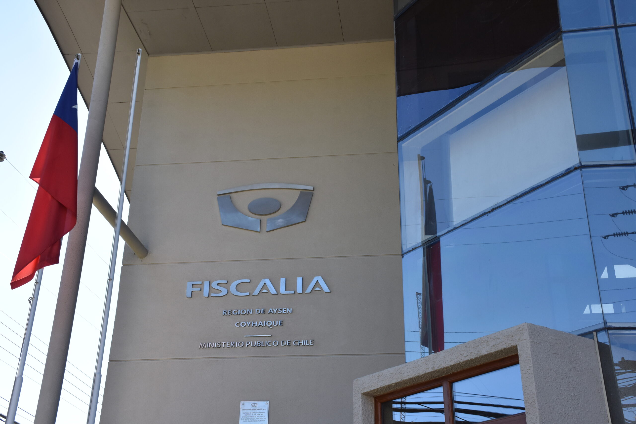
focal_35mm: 48
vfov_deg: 28.1
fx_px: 848
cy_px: 212
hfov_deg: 41.1
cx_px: 318
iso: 640
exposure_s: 1/500
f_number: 8
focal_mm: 32
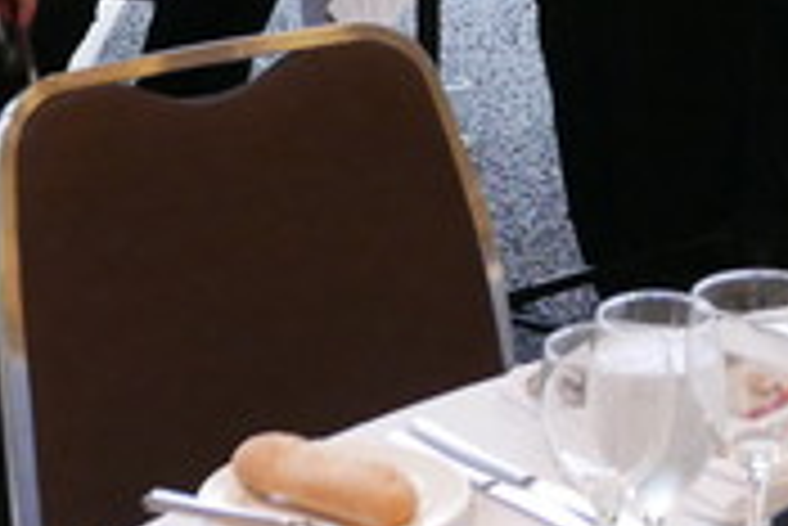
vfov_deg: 8.3
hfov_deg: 12.4
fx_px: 3549
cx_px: 928
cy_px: -265
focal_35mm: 162
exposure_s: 1/50
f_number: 2.8
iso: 1600
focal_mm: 17.2
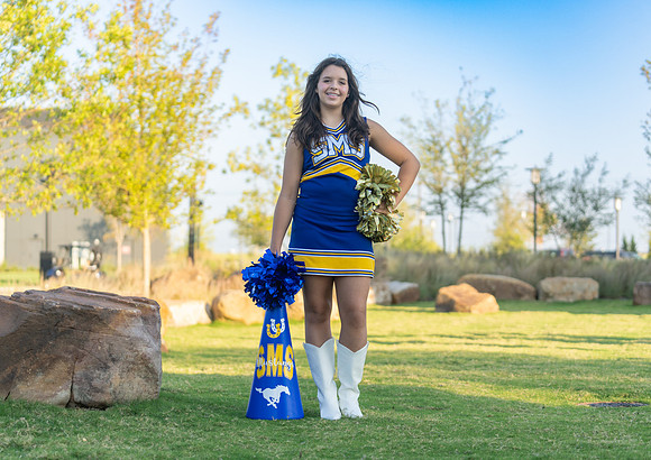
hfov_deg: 26.9
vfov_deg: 19.2
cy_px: 229
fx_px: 1363
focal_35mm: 74
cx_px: 329
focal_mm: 70
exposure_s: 1/400
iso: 100
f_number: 2.8
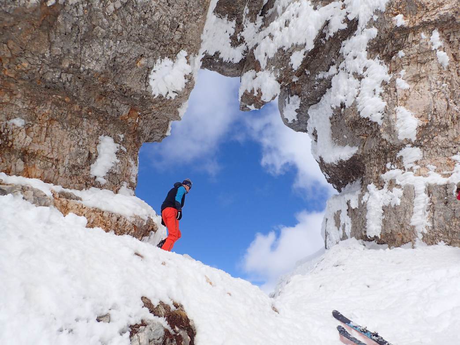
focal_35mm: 25
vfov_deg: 54.9
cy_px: 172
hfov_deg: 69.4
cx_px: 230
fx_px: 332
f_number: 8
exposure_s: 1/640
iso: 200
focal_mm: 4.5
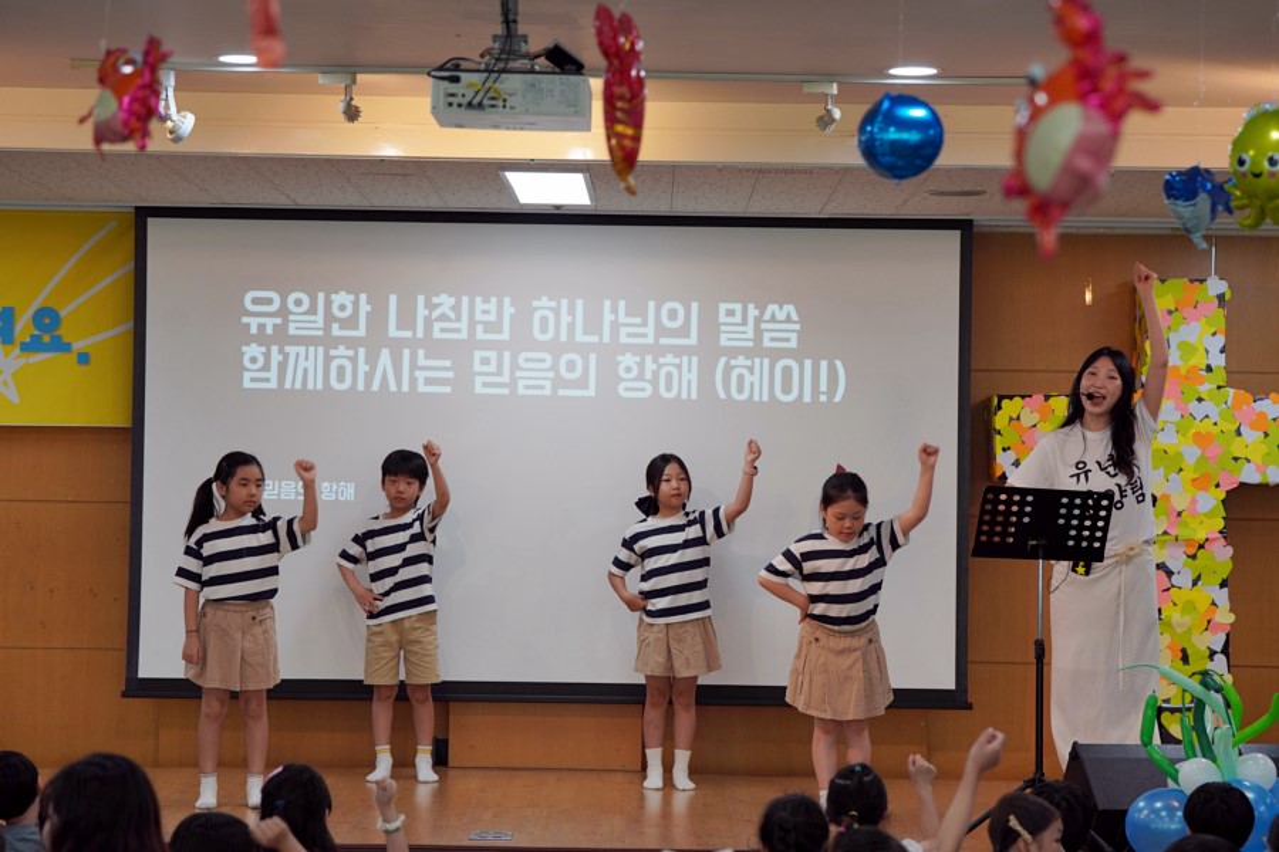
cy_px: 426
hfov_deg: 23.6
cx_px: 640
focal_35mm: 86
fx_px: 3055
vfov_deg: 15.9
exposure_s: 1/160
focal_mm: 86
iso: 400
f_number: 4
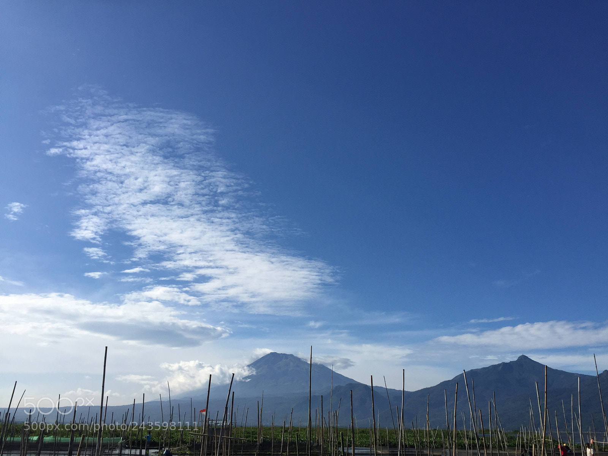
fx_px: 509
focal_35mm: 29
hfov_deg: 61.7
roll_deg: -1.5
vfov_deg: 48.2
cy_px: 228
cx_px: 304
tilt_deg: +21.3
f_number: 2.2
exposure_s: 1/3597
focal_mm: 4.15
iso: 32
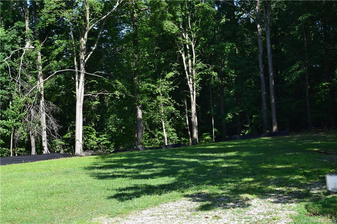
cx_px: 168
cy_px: 112
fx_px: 477
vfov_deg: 26.5
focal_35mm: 51
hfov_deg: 38.9
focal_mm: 34
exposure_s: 1/250
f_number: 10
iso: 400
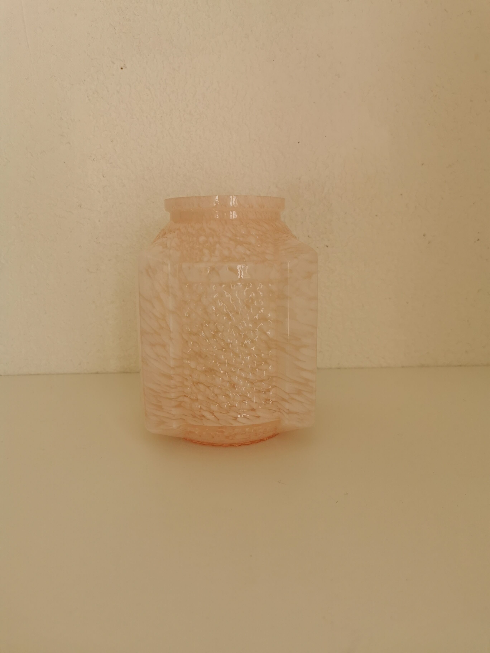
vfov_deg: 65.3
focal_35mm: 27
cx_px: 245
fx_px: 510
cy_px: 326
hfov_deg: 51.4
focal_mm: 5.56
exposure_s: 1/149
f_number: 1.6
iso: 50
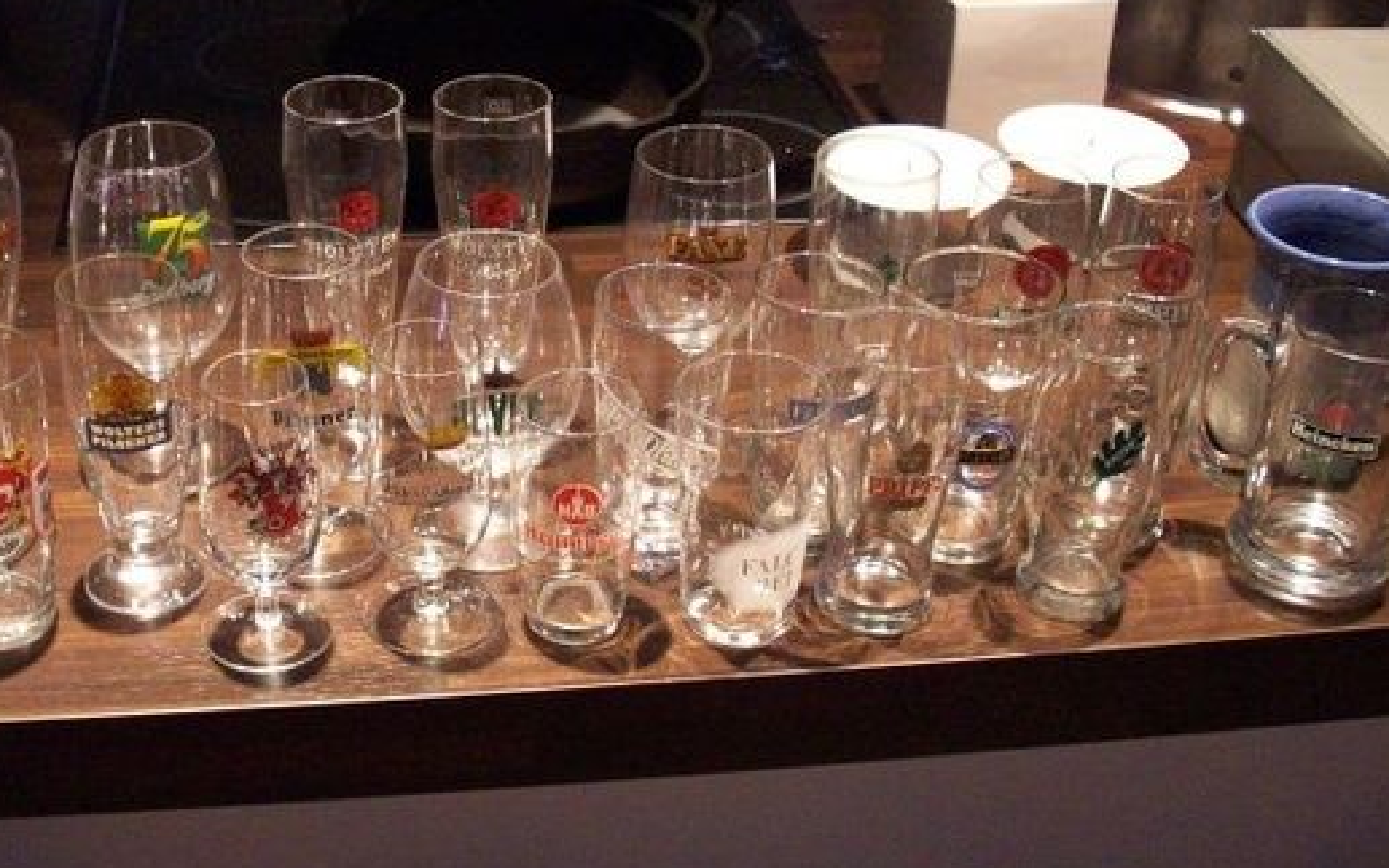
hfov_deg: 36.7
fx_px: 2082
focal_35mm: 55
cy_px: 322
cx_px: 528
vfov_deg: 23.5
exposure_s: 1/8
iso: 200
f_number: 2.8
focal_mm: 6.2
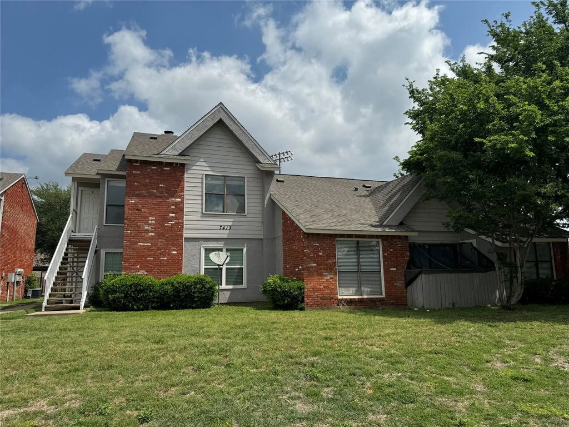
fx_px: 394
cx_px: 284
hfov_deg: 71.6
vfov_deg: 56.8
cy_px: 214
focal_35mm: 24
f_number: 1.78
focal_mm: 6.76
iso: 80
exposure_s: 1/7937
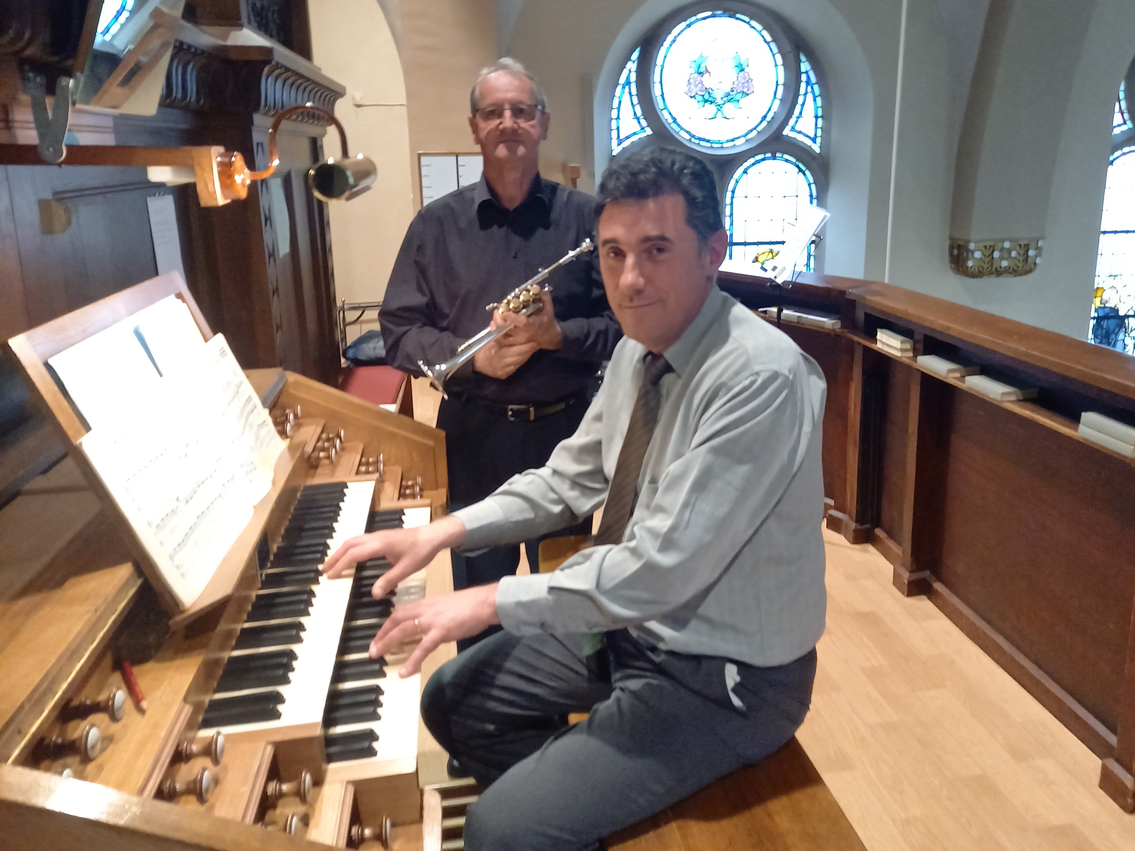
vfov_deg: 54.9
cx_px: 568
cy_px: 426
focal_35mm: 25
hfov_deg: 69.4
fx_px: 820
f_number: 2
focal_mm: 4.6
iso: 500
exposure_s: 1/24
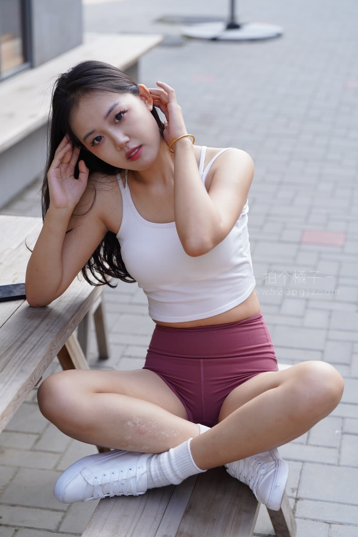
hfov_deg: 19.5
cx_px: 179
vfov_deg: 28.8
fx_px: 1044
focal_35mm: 70
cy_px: 268
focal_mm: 70
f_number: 3.5
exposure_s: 1/500
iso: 320
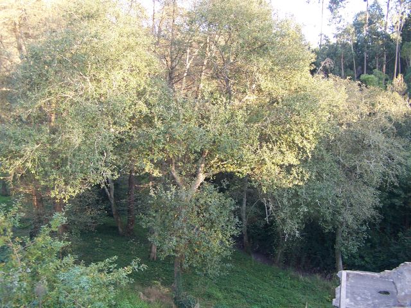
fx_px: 451
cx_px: 206
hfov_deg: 49.0
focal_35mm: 38
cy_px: 154
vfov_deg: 37.7
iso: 80
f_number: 2.8
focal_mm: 6.3
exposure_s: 1/30
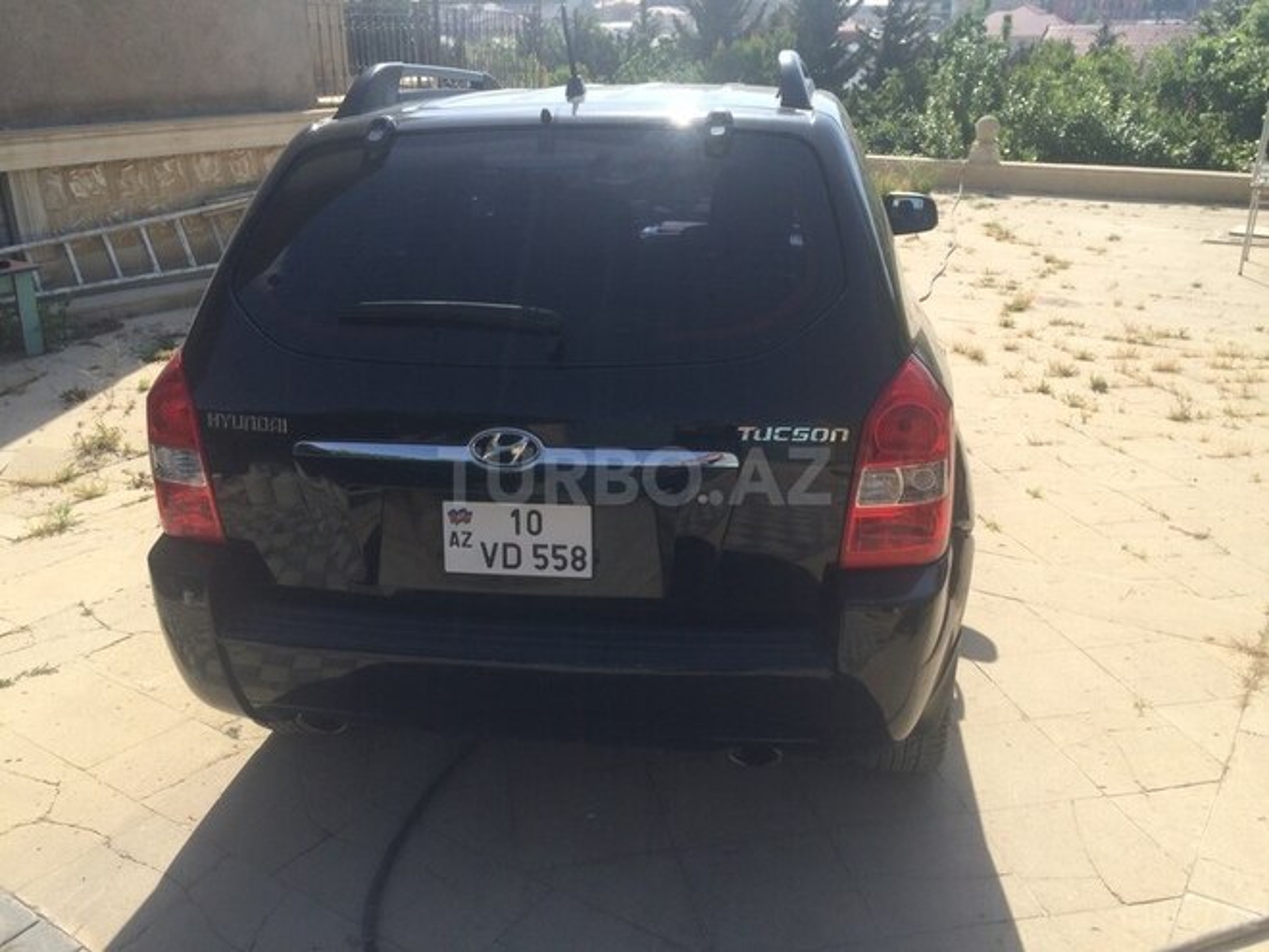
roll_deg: +0.1
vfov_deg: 48.2
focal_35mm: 29
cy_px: 476
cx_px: 634
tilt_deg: -24.2
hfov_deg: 61.7
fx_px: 1063
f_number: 2.2
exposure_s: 1/1709
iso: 32
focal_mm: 4.15
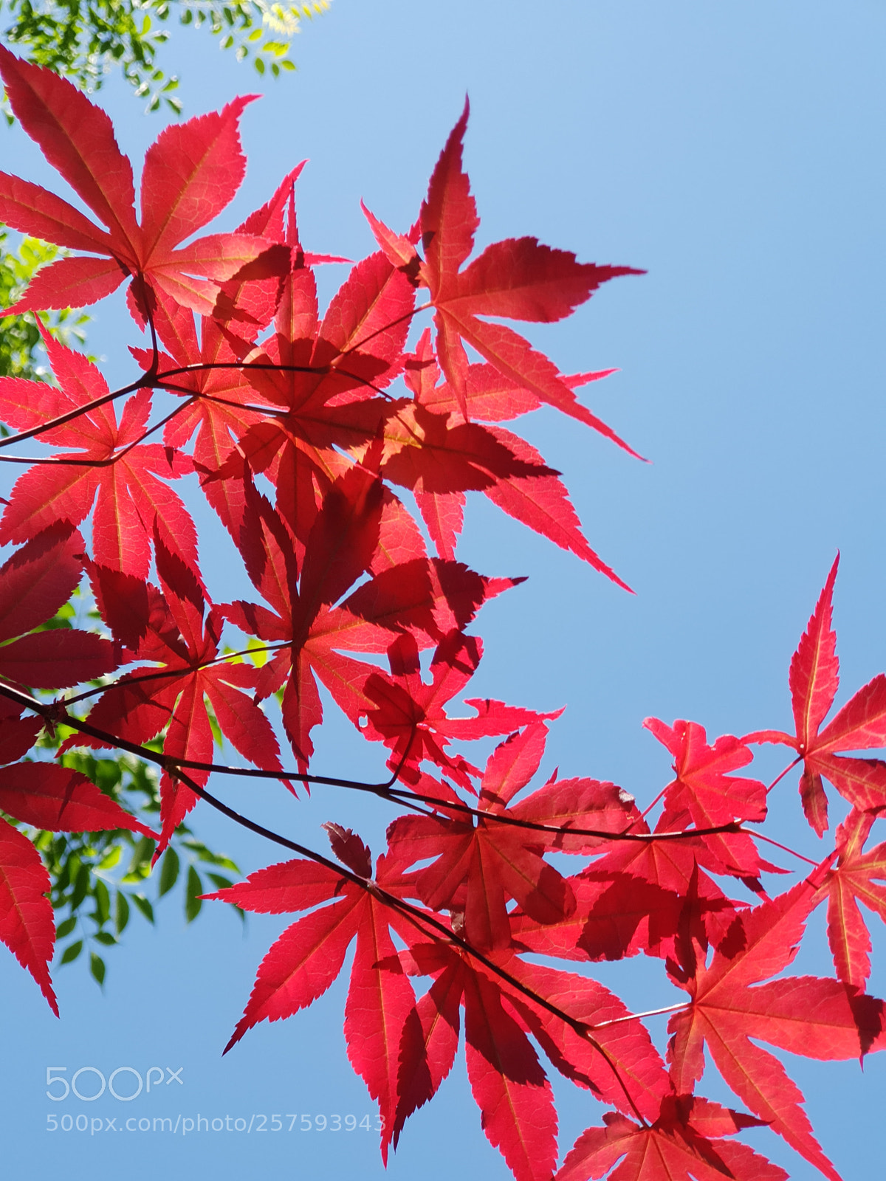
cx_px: 443
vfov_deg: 36.8
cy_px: 590
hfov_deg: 28.0
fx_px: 1775
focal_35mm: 52
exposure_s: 1/340
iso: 25
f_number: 2.4
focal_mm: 6
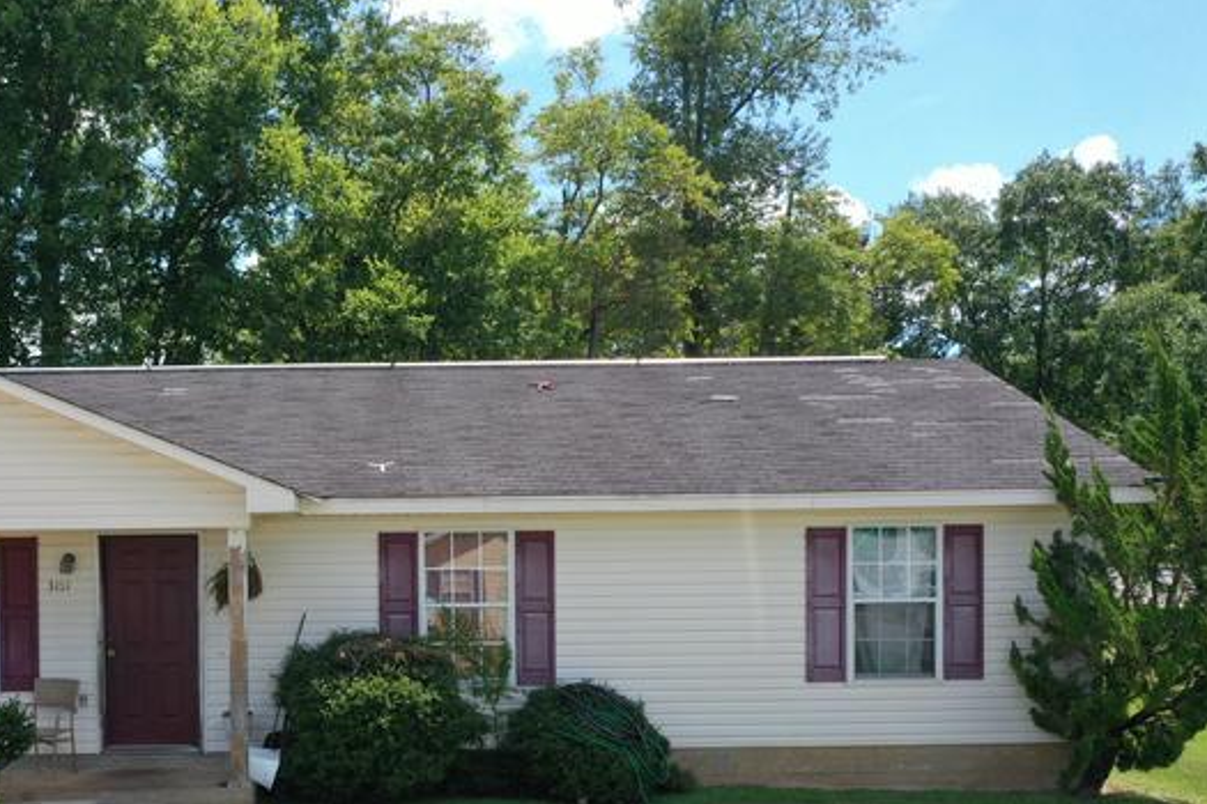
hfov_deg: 47.2
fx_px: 1341
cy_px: 572
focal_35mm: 40
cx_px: 352
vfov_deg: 32.9
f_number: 7.1
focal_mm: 10.26
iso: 200
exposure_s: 1/320
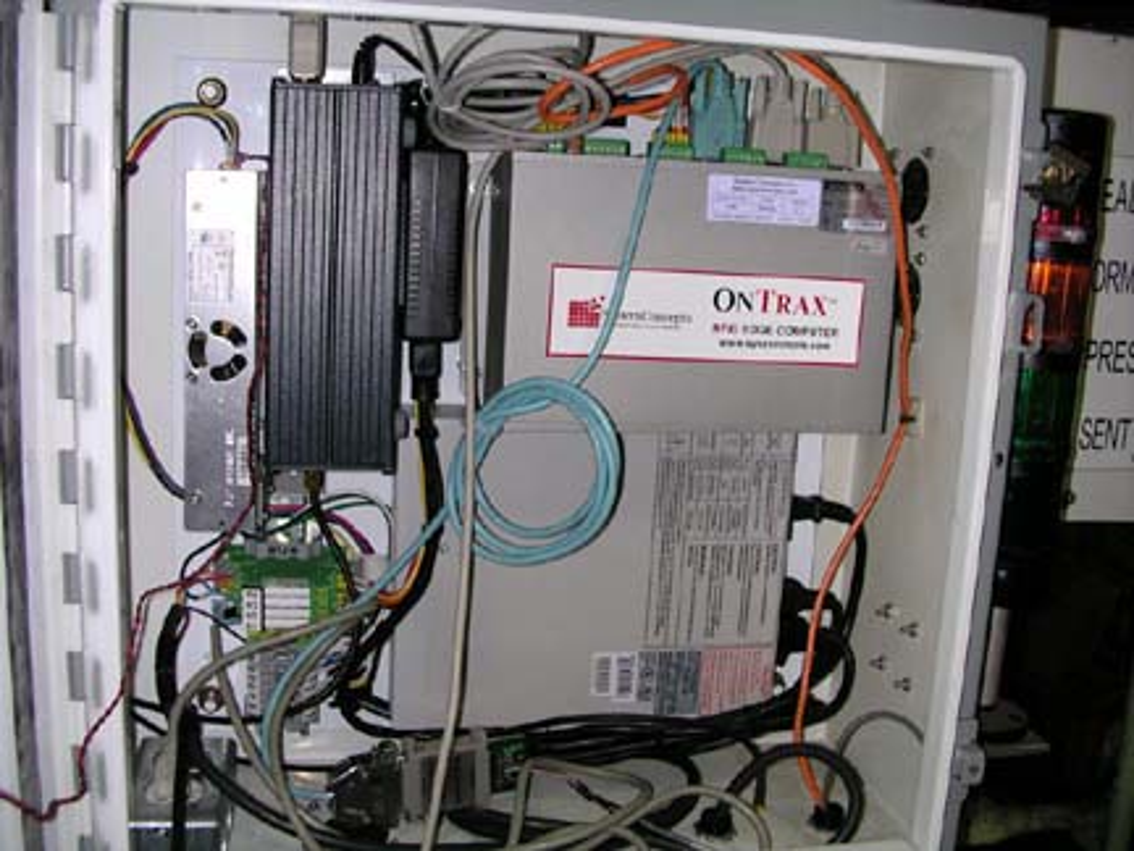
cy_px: 426
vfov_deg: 38.7
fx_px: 1212
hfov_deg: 50.1
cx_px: 567
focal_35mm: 37
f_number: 2.7
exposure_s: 1/60
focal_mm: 5.6
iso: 100
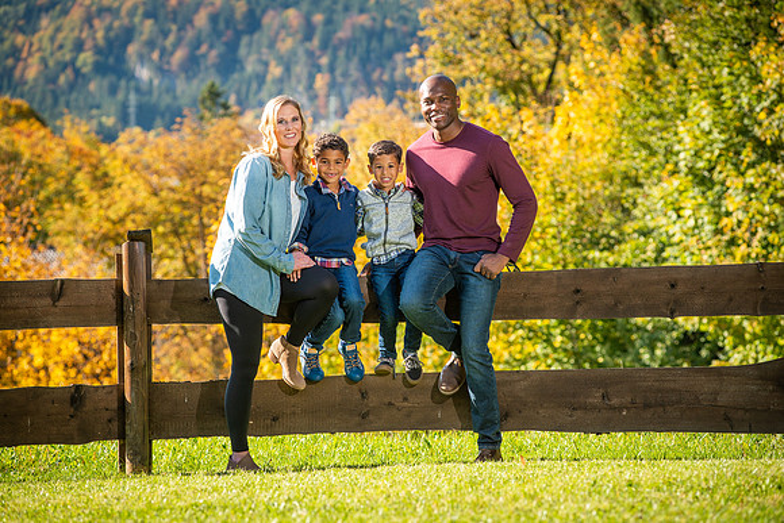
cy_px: 262
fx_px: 2941
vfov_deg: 10.2
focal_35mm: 135
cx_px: 392
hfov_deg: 15.2
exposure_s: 1/250
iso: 100
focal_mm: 135
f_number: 5
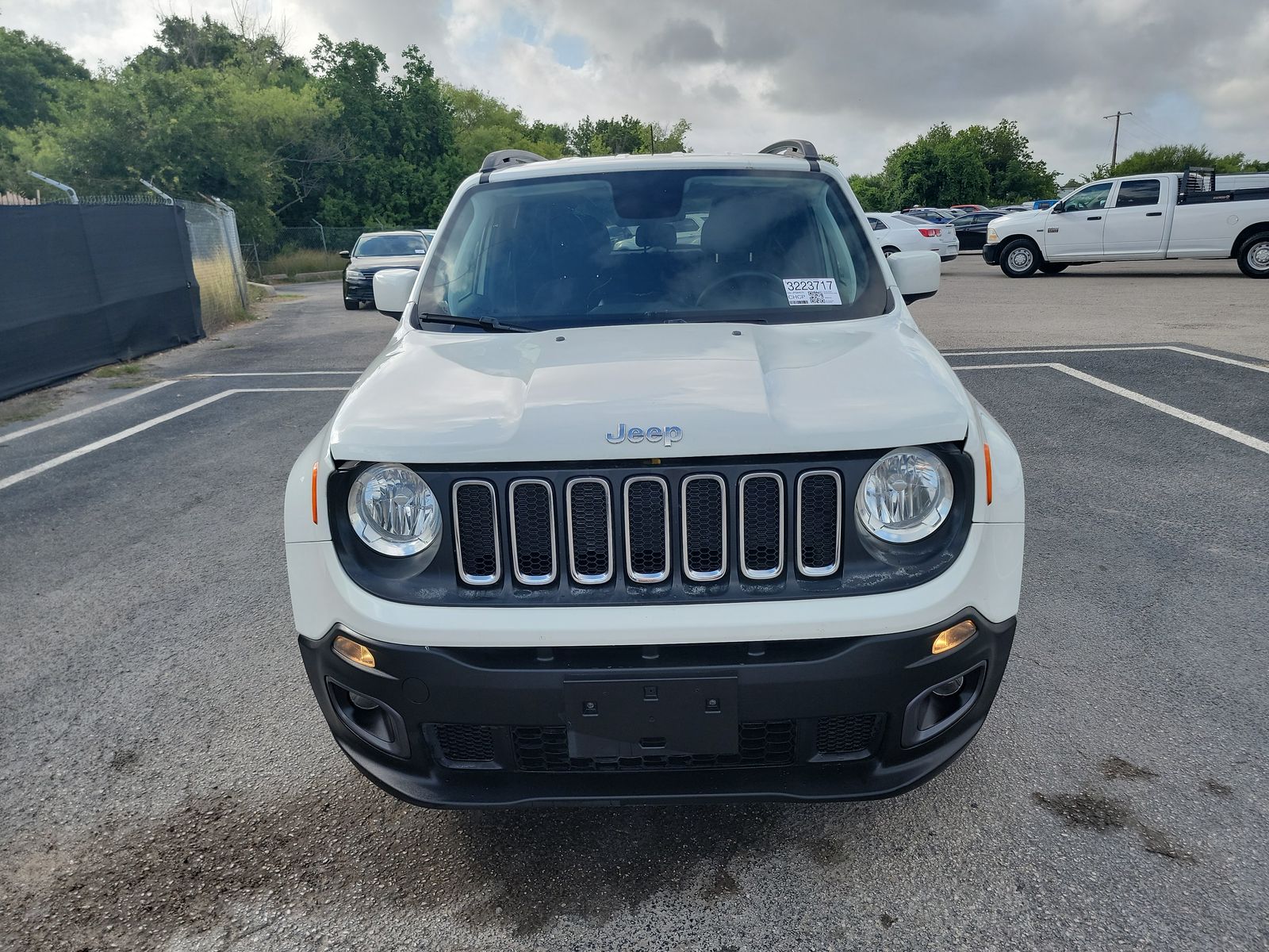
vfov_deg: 56.8
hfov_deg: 71.6
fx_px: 880
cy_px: 476
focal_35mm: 24
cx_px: 634
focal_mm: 6.7
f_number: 1.8
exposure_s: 1/512
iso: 50
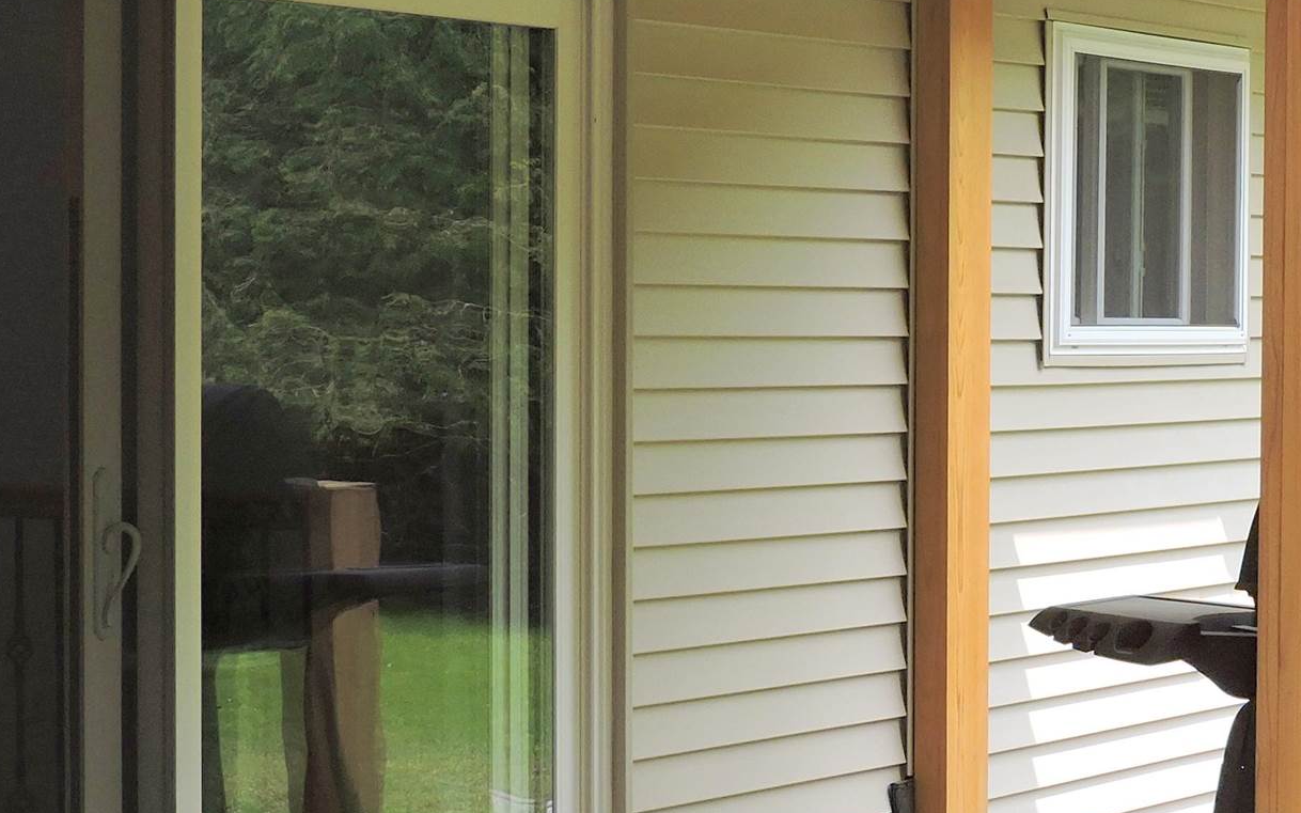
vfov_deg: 11.4
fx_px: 4077
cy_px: 482
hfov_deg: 18.0
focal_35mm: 115
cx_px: 1029
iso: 100
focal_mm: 7.7
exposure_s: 1/250
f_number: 3.4
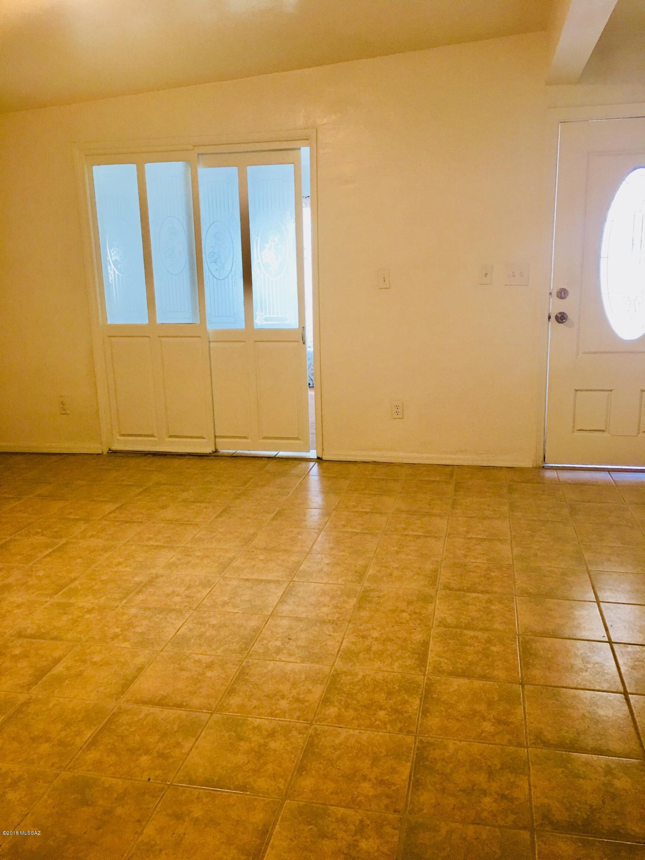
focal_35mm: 29
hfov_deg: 48.2
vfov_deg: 61.7
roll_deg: -0.4
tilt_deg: -10.9
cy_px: 430
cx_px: 322
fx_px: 720
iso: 40
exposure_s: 1/30
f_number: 2.2
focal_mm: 4.15
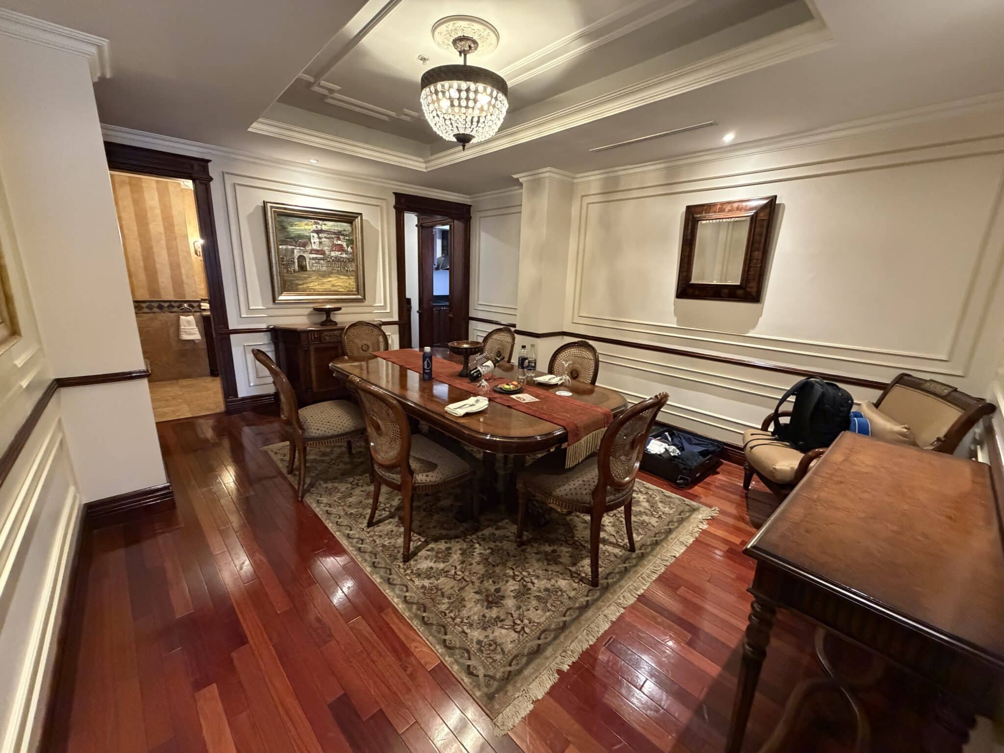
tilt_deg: -13.4
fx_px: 406
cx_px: 502
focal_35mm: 14
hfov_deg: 102.1
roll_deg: -0.1
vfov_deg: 85.7
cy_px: 376
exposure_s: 1/60
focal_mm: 2.22
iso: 800
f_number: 2.2
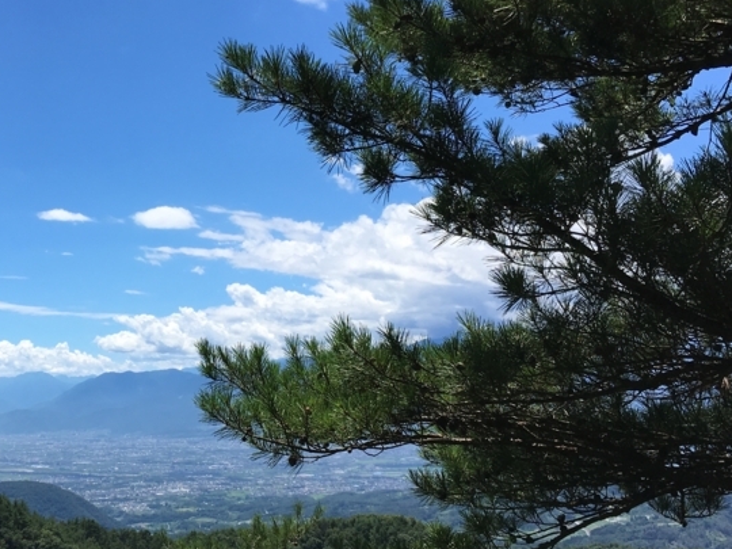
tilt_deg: +3.8
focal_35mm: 55
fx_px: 1163
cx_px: 129
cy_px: 263
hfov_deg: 33.7
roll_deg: +0.7
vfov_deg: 26.6
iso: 25
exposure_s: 1/1923
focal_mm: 4.15
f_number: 2.2
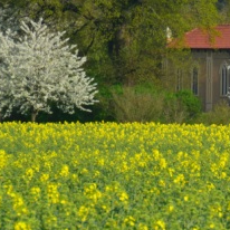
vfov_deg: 3.2
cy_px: 17
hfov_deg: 3.2
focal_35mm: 549
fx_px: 4127
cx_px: 396
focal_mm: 120
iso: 200
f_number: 10
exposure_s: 1/320
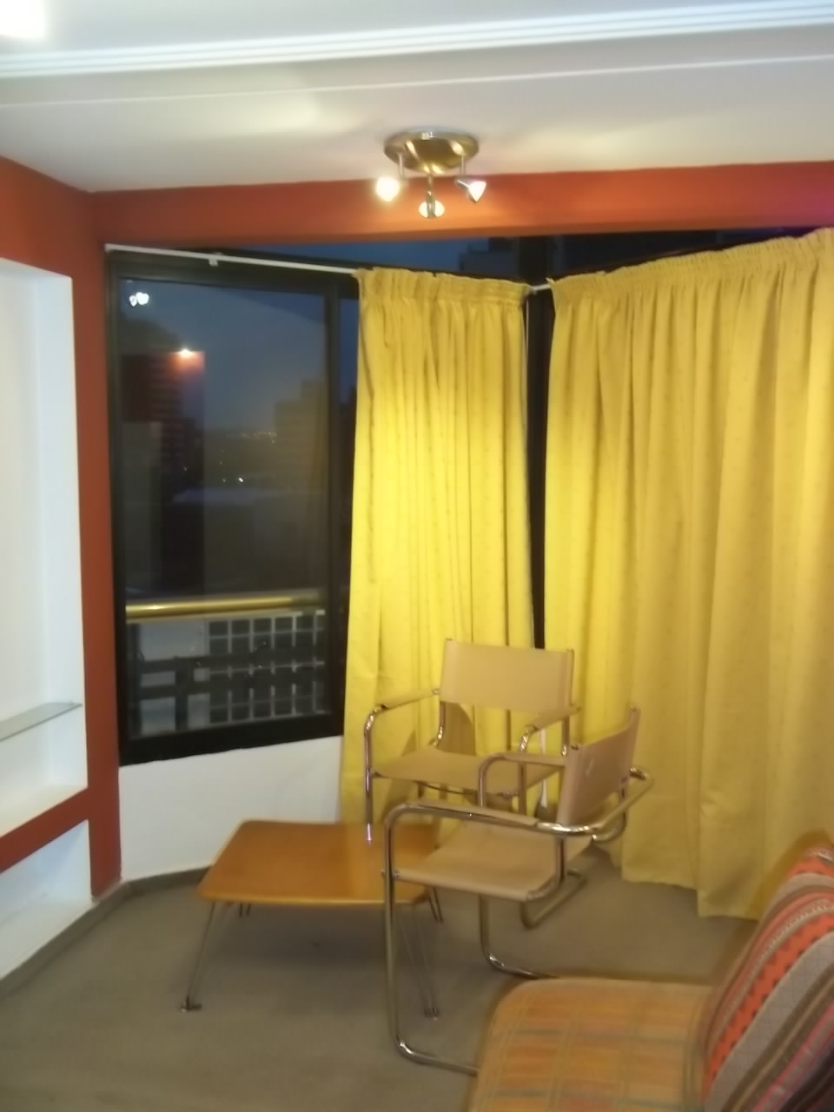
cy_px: 556
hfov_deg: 39.7
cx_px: 417
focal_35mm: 36
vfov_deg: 51.4
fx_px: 1156
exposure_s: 1/30
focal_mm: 6.5
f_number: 3.1
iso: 320
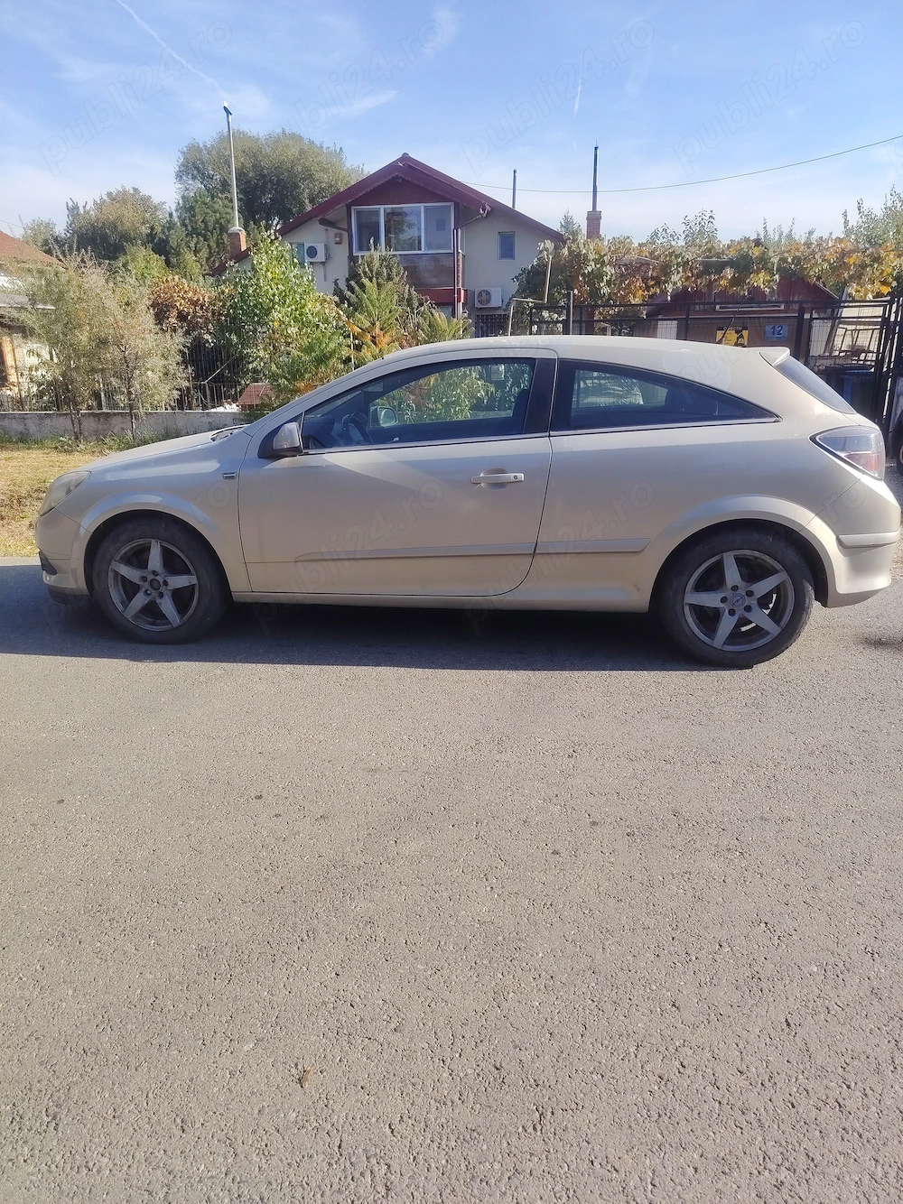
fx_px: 835
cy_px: 602
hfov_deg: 56.8
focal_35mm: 24
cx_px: 452
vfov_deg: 71.6
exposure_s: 1/560
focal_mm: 5.25
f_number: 1.75
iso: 100
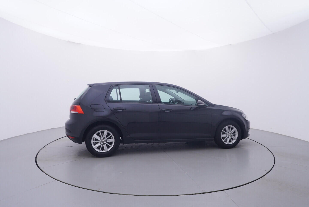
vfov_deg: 56.2
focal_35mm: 22
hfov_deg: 77.3
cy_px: 104
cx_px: 154
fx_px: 193
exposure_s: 1/80
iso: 200
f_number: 5
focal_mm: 15
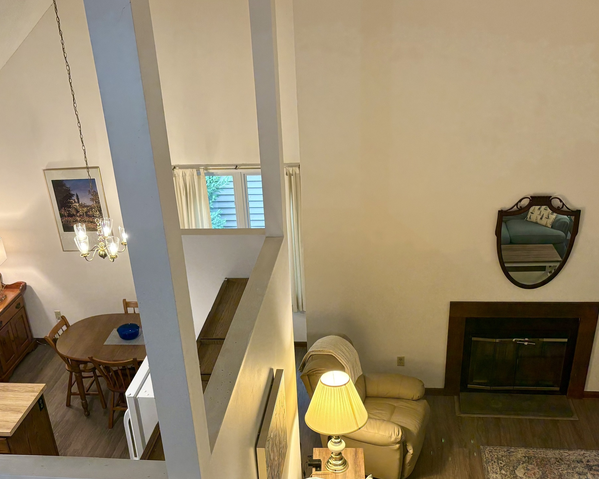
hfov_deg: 45.8
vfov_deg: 36.7
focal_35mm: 40
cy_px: 339
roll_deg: +4.2
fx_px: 709
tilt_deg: -30.1
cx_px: 277
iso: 125
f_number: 1.6
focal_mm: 5.96
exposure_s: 1/60
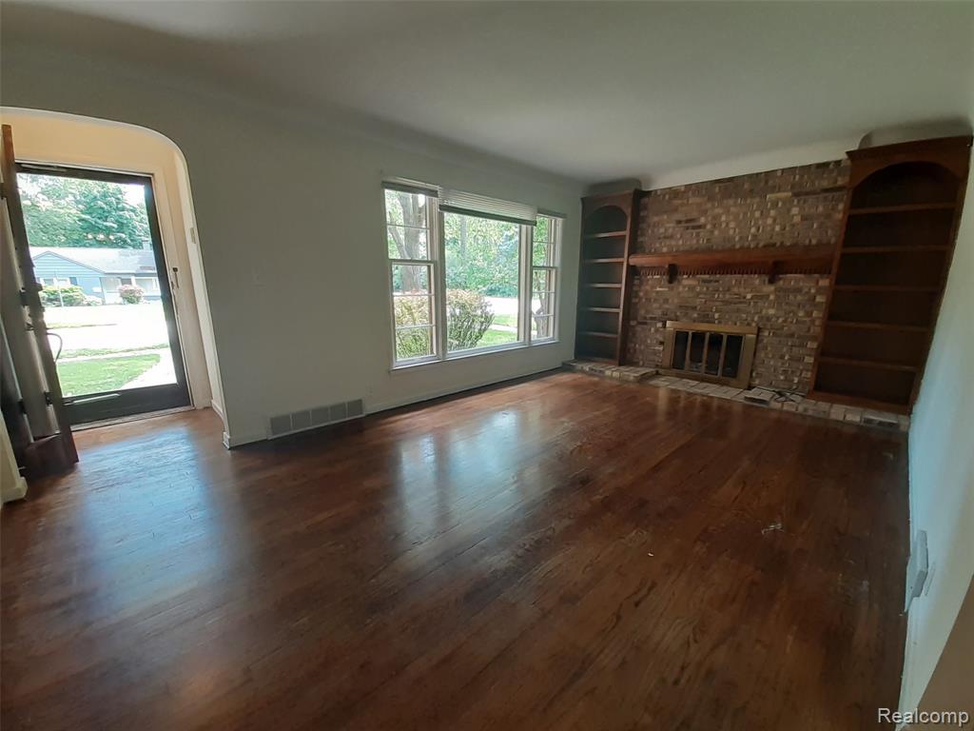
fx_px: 366
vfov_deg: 89.9
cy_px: 366
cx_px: 487
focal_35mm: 13
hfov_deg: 106.2
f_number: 2.2
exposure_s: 1/40
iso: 64
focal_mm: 1.13
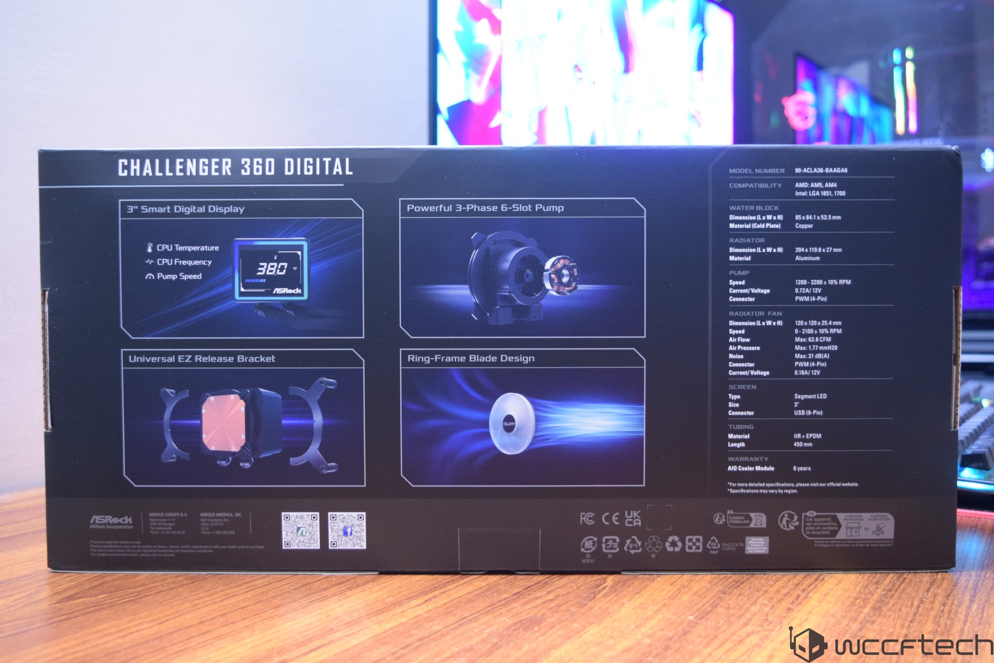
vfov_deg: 34.2
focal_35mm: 39
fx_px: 1077
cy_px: 332
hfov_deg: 49.6
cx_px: 497
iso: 1600
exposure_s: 1/8
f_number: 5
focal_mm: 26
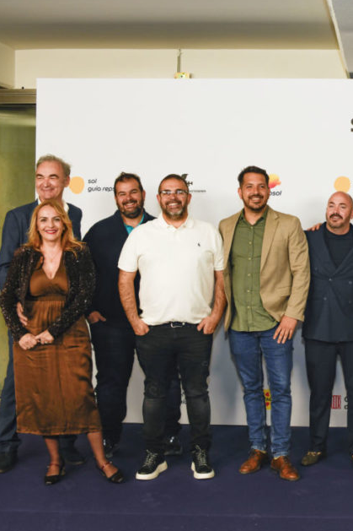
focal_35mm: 57
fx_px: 839
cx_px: 403
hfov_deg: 22.3
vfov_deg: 35.1
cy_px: 265
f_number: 5.6
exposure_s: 1/200
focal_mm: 35
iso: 320
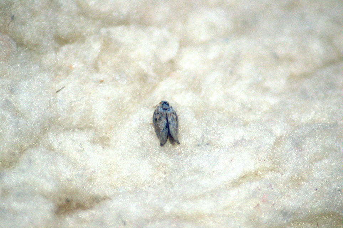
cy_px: 114
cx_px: 172
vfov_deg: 3.0
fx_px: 4283
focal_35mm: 450
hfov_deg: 4.6
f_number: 5.6
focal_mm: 300
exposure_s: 1/60
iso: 2000
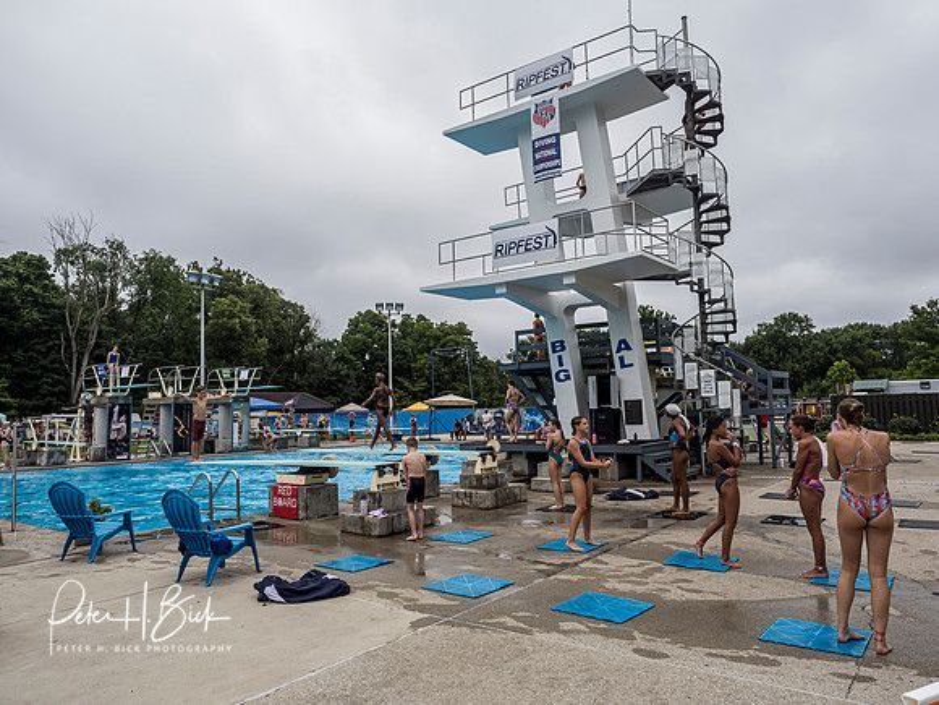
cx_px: 470
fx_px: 651
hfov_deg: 71.6
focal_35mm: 24
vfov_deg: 56.8
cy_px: 352
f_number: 6.3
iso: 250
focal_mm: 12
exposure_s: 1/640
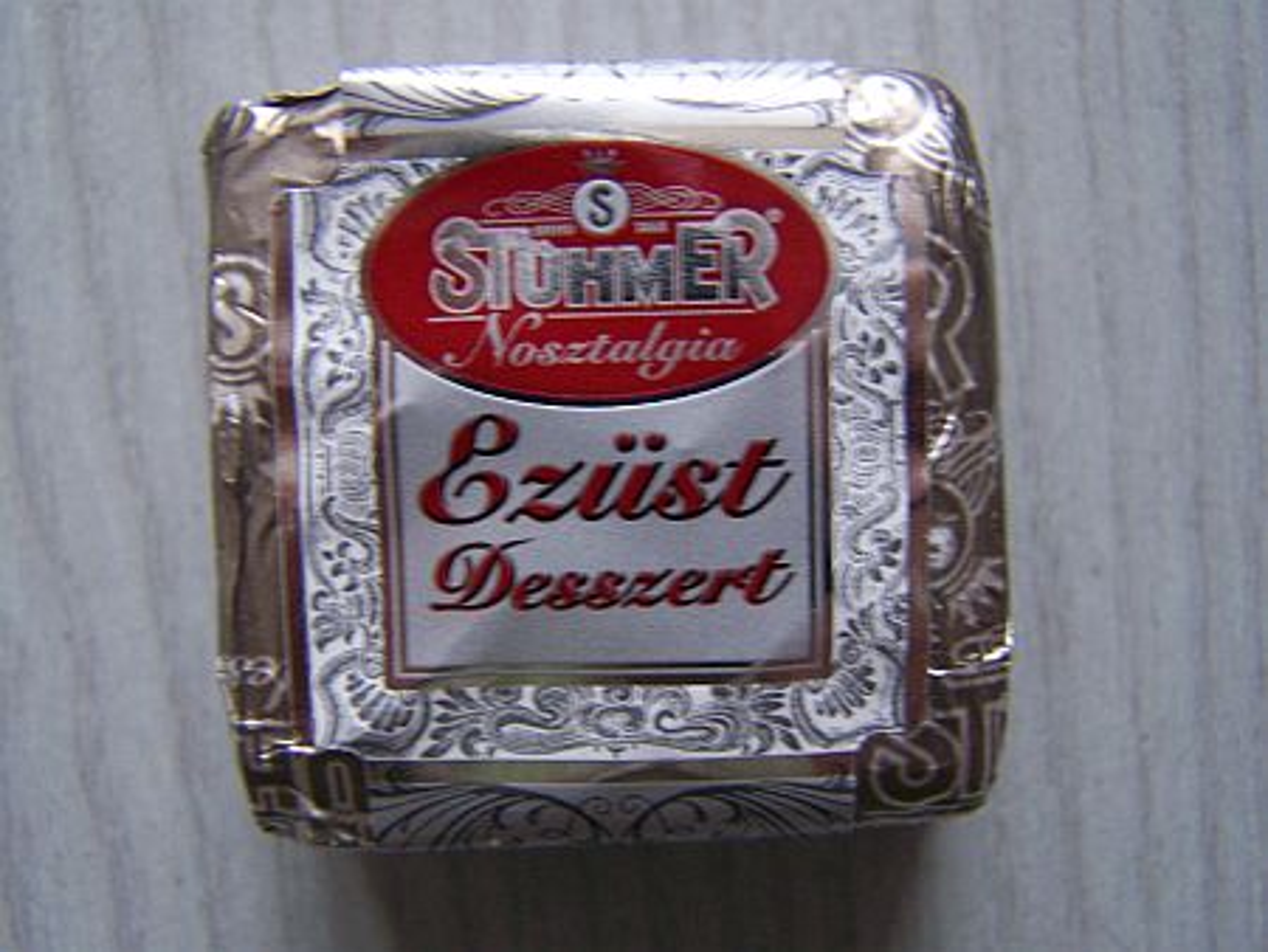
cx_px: 634
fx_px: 1393
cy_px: 476
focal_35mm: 38
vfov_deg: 37.8
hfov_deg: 49.0
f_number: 2.8
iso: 160
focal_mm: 6.3
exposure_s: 1/10
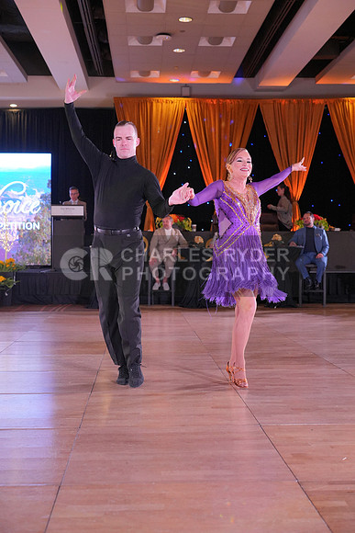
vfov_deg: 39.6
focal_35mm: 50
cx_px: 178
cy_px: 266
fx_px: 739
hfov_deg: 27.0
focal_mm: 50
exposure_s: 1/400
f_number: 4
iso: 2500
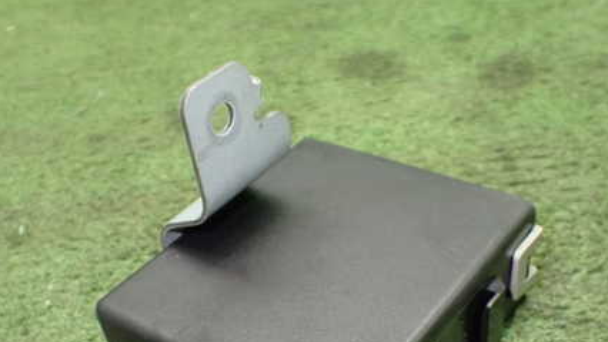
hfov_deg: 44.6
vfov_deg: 25.5
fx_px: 742
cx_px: 310
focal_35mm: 46
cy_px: 284
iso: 800
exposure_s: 1/100
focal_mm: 5.4
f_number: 2.3
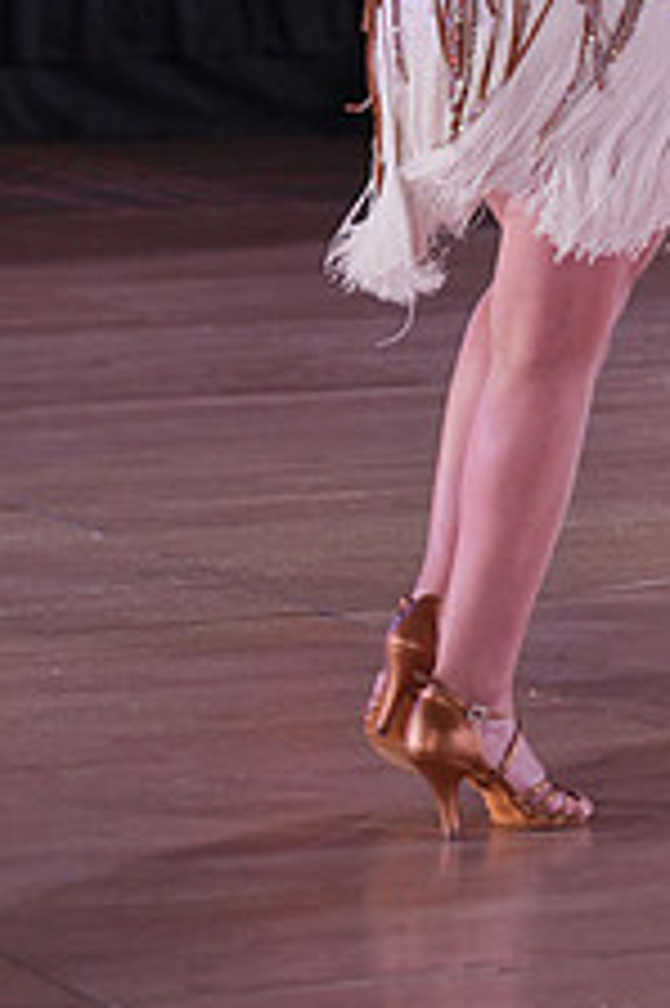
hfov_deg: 5.8
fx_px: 6598
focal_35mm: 236
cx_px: 830
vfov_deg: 8.6
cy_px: -225
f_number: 4
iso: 1250
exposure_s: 1/400
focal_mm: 91
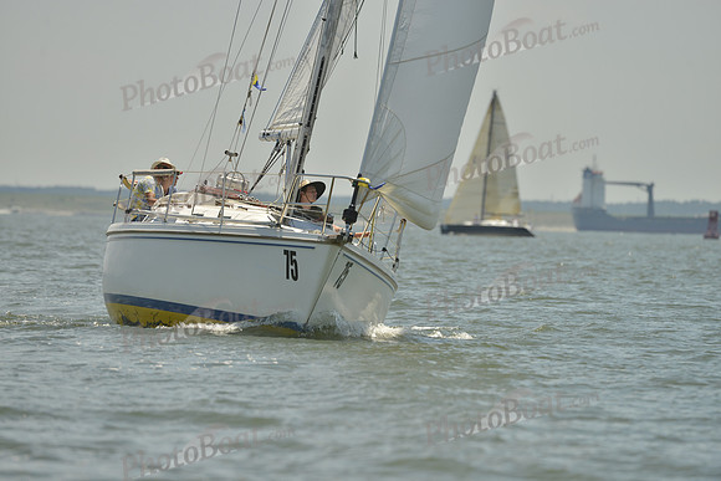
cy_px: 240
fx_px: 8013
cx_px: 360
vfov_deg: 3.4
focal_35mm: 400
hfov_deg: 5.2
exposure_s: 1/1250
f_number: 6.3
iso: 200
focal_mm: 400
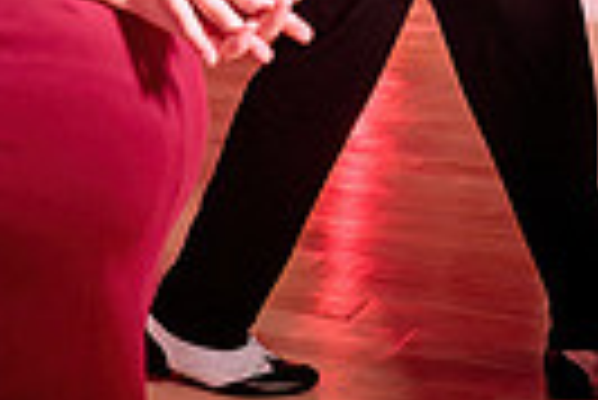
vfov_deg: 9.1
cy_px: -260
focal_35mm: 146
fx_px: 2428
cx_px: 434
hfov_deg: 14.0
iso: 640
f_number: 4
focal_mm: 28
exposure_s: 1/160
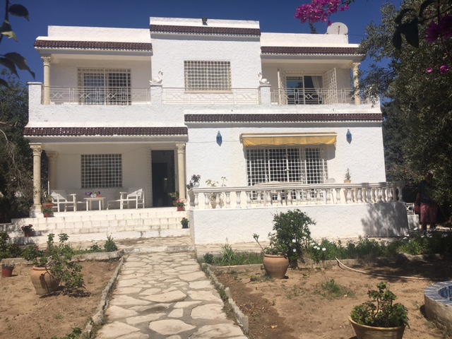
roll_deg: +1.6
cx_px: 226
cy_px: 170
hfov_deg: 61.7
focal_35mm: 29
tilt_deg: +5.6
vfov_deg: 48.2
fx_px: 379
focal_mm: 4.15
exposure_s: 1/4808
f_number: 2.2
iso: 25
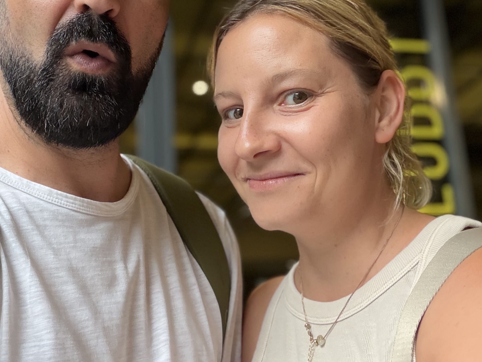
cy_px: 92
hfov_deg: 40.1
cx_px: 176
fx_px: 654
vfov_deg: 30.4
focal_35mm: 47
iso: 250
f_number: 1.9
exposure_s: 1/50
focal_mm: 2.71
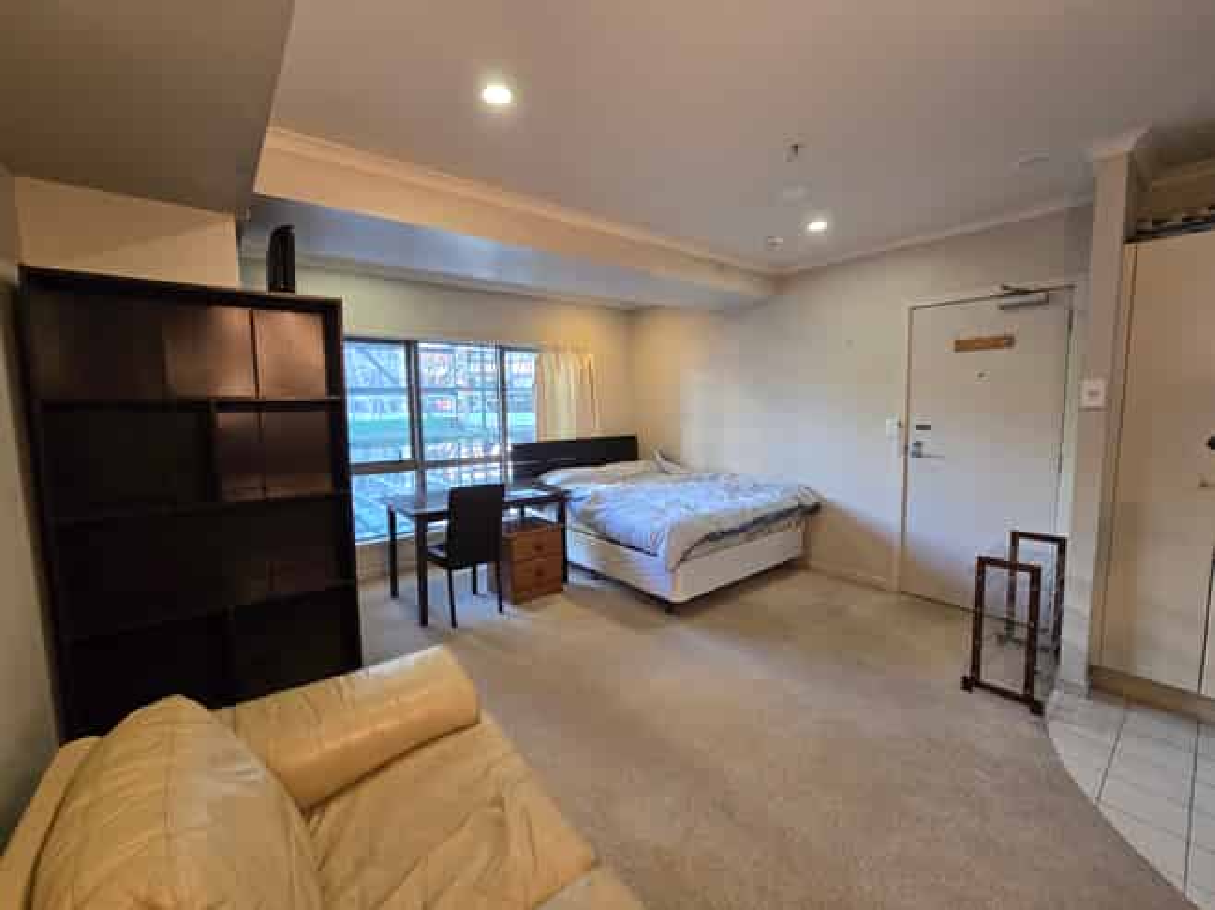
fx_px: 456
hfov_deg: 106.2
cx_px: 608
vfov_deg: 89.9
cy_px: 455
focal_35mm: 13
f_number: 2.2
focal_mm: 2.2
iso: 200
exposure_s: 1/50
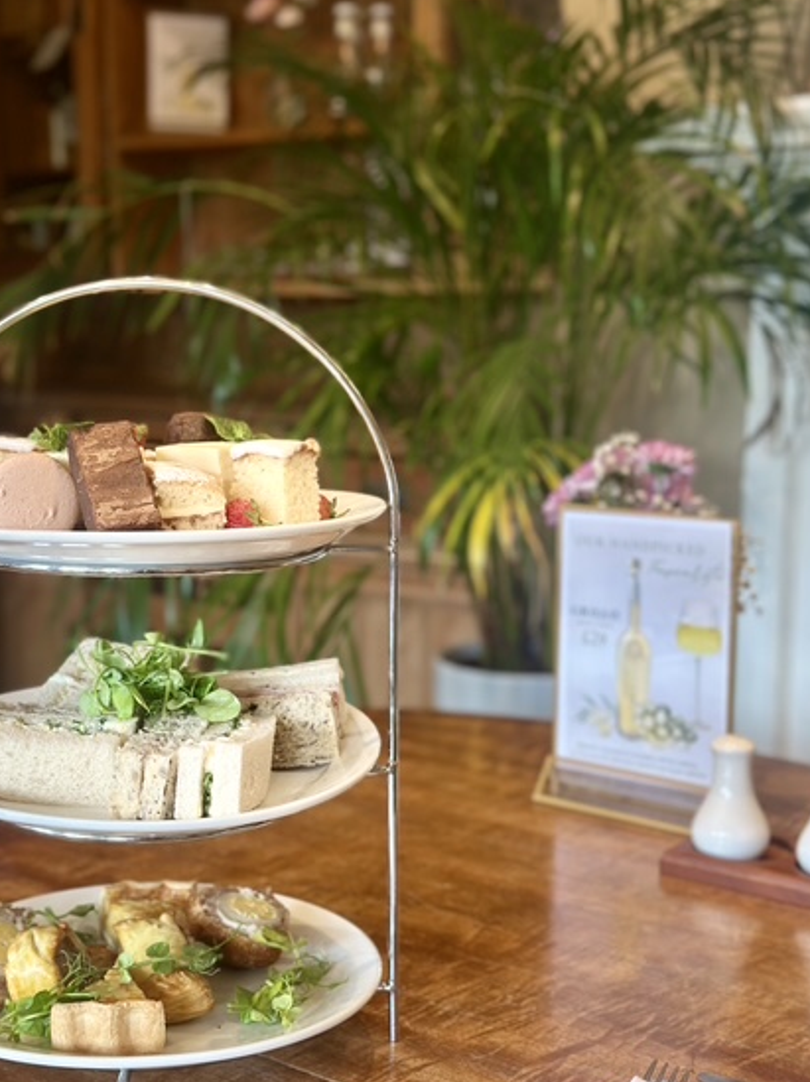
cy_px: 599
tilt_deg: -9.0
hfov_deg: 26.0
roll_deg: -1.2
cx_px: 347
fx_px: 1749
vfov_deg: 34.3
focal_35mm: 56
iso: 80
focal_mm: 6.86
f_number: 1.78
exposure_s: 1/50
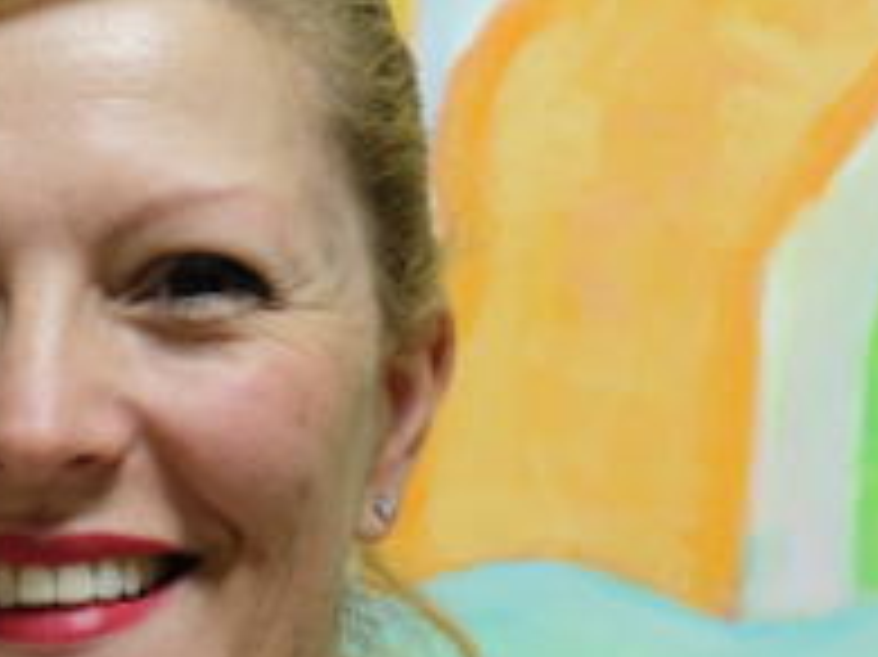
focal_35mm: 204
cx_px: -374
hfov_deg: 9.5
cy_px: 536
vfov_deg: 7.3
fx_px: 5171
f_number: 4
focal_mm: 46.3
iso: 800
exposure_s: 1/30
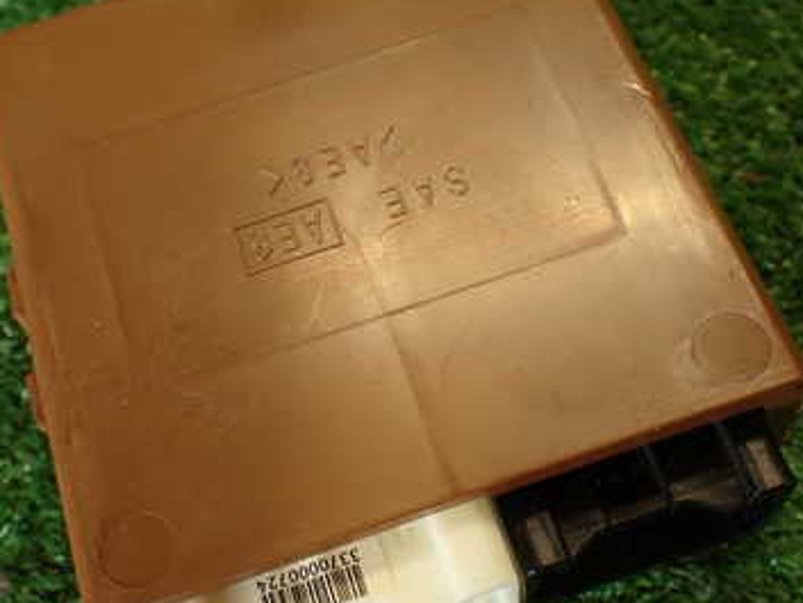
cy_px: 303
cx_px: 373
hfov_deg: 37.5
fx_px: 1183
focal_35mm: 51
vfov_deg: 28.6
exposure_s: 1/60
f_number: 2.3
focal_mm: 5.4
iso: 160
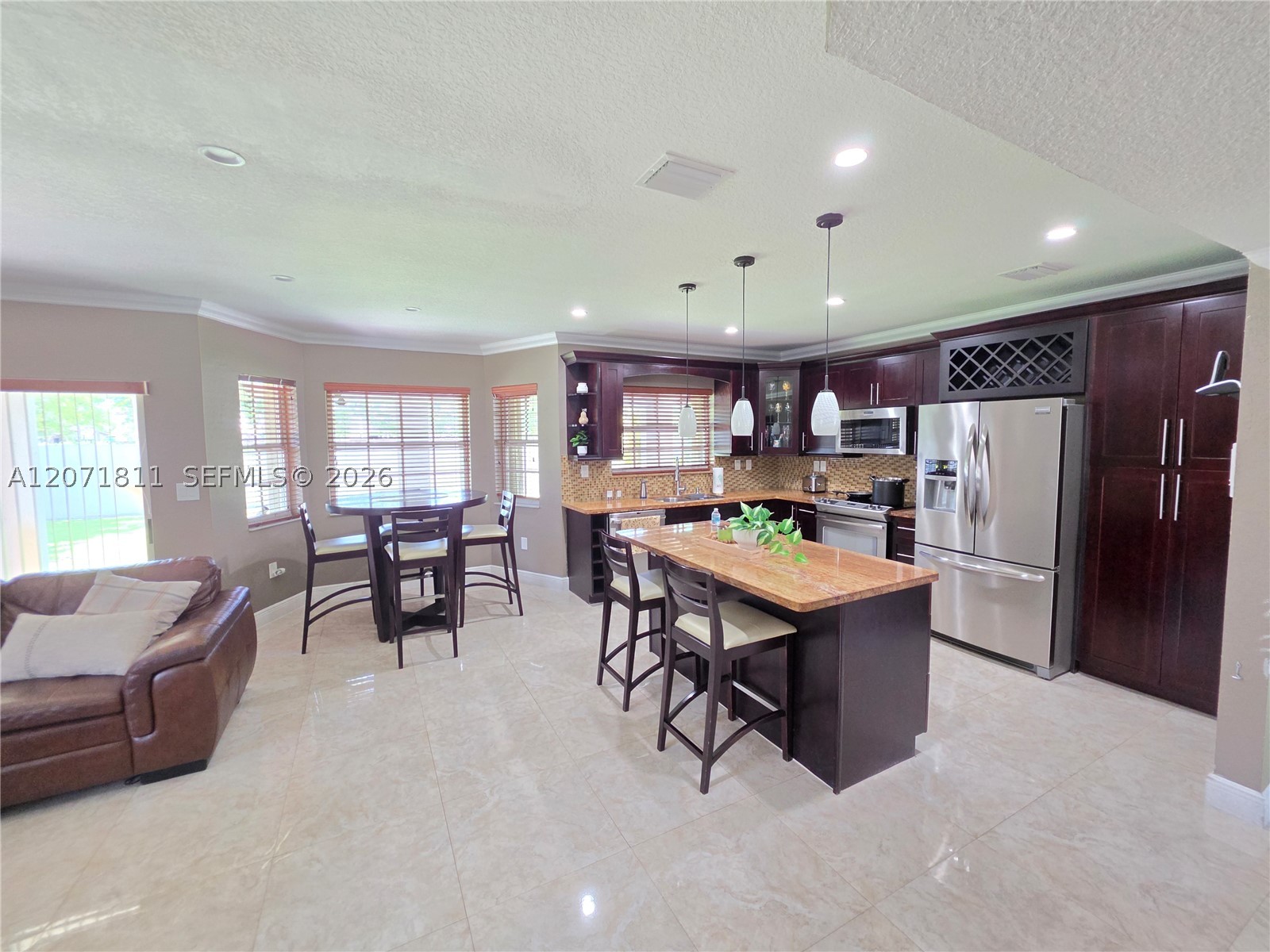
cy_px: 476
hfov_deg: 106.2
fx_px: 477
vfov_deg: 89.9
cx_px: 635
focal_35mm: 13
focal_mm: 2.2
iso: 500
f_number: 1.9
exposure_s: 1/60
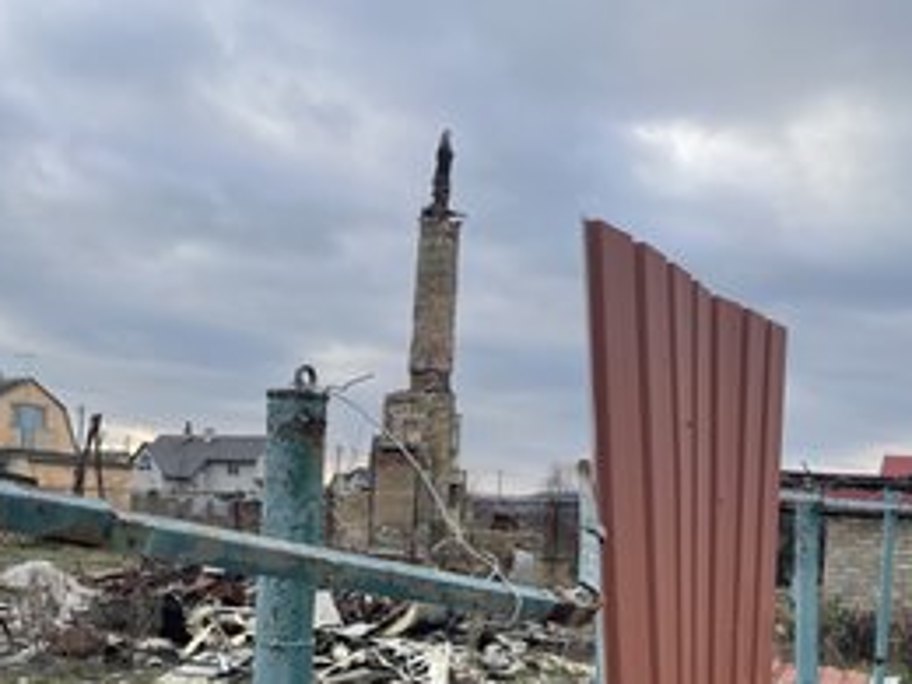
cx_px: 351
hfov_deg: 46.4
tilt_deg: -1.6
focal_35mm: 40
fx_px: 1054
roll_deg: -3.3
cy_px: 519
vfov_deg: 35.1
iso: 32
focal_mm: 4.2
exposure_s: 1/1052
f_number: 1.6
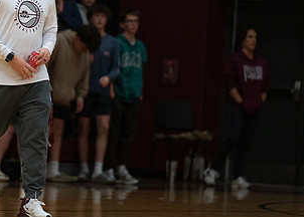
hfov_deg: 5.5
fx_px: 3161
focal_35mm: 366
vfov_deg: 3.9
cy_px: 62
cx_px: 31
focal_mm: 182
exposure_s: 1/1000
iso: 2500
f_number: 2.8
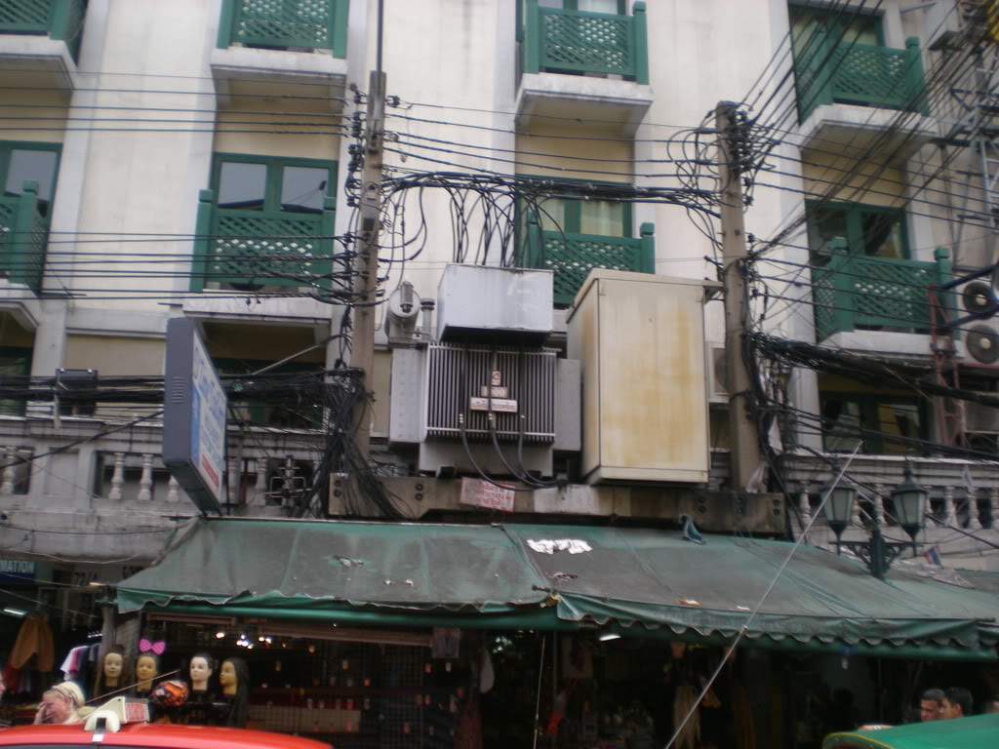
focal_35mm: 38
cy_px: 374
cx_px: 500
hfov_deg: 49.0
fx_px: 1097
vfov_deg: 37.7
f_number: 3.1
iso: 50
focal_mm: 6.3
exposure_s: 1/172
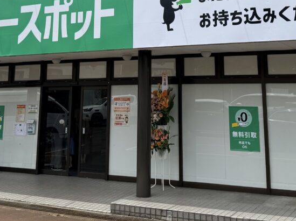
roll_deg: -1.3
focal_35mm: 56
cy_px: 1
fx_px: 479
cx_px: 151
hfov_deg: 34.4
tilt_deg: +10.7
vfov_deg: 24.9
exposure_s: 1/8130
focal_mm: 6.76
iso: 80
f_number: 1.78
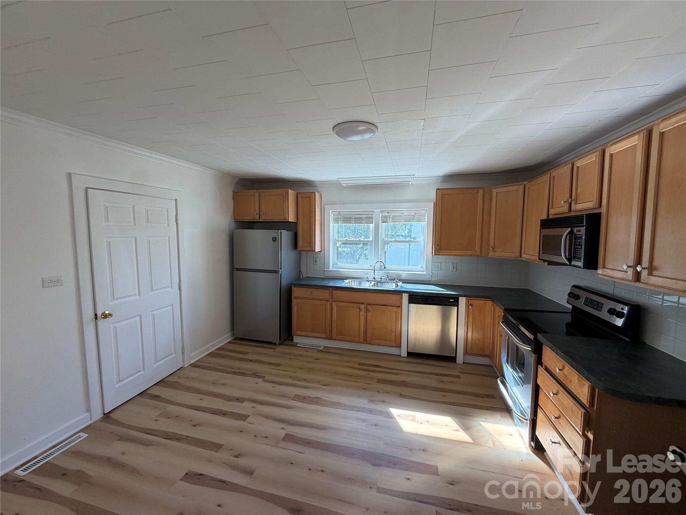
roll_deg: -0.1
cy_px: 258
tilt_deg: -5.4
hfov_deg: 102.1
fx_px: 277
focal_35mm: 14
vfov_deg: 85.7
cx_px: 343
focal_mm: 2.22
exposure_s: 1/121
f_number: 2.2
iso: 125
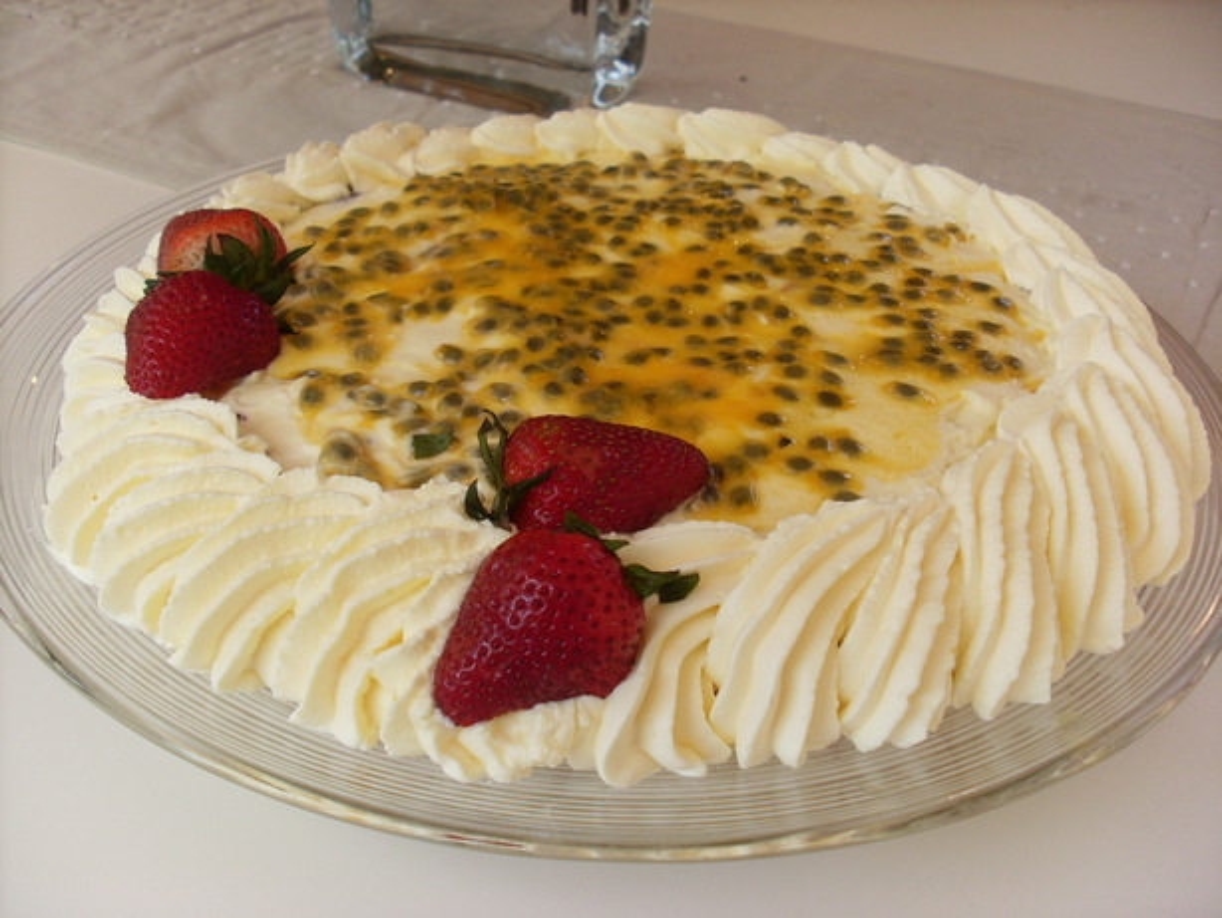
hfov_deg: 49.0
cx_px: 611
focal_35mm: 38
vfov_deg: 37.7
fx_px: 1342
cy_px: 459
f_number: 3
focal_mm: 6.3
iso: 80
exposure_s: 1/180
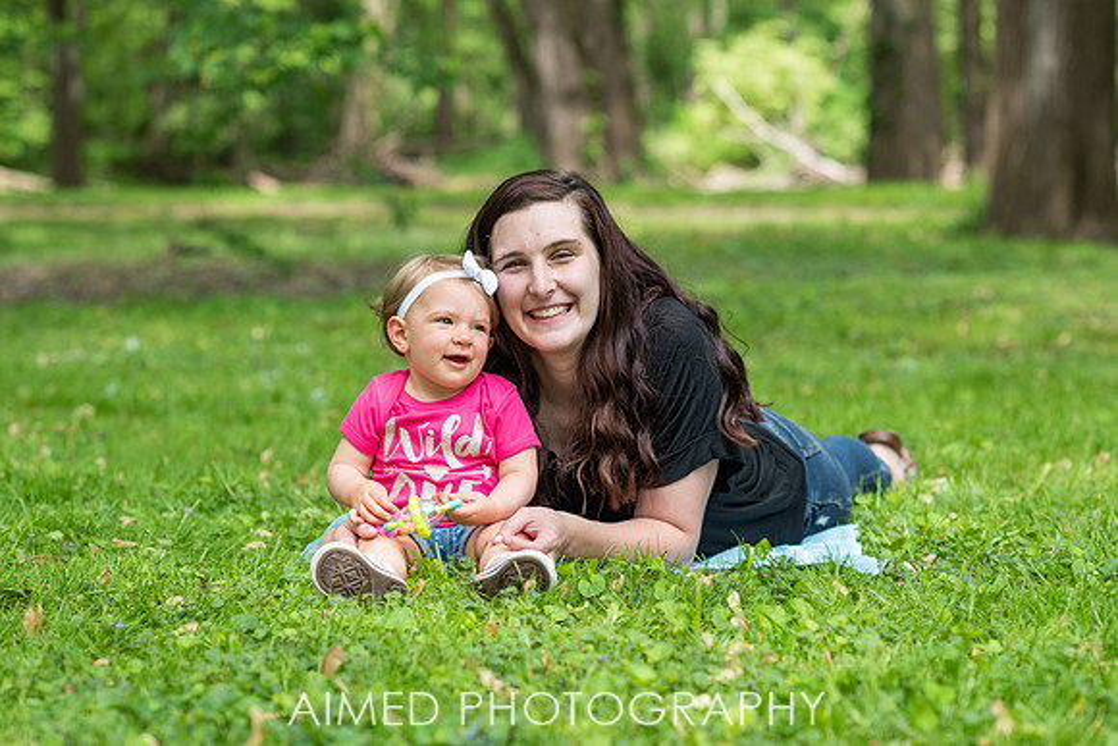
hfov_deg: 21.3
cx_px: 595
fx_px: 2967
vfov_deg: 14.3
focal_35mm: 96
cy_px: 400
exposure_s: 1/1000
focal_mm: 85
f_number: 3.5
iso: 320
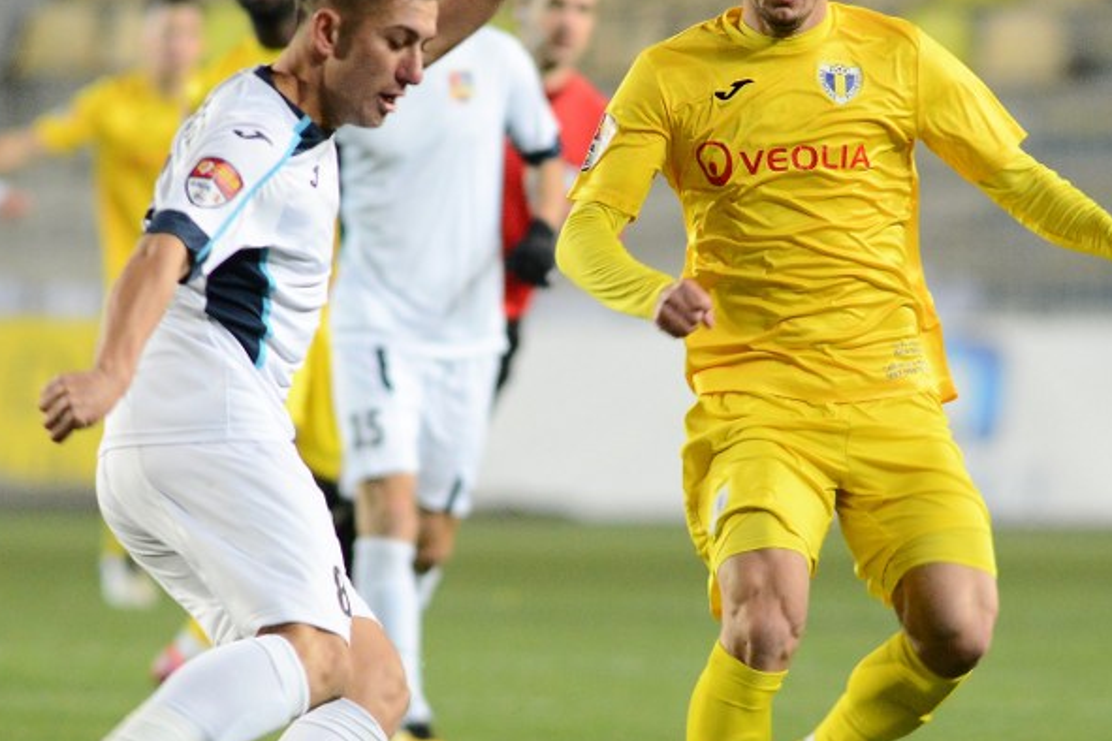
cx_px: 521
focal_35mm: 520
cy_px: 409
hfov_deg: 4.0
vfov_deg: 2.6
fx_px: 16061
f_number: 3.2
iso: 2000
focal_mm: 300
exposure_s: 1/640
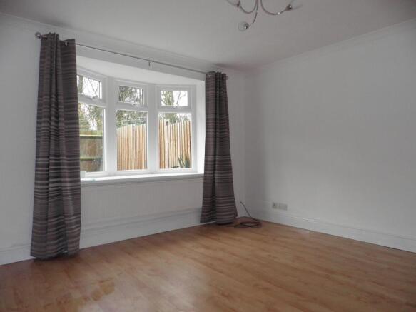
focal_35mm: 24
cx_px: 208
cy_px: 156
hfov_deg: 71.6
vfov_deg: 56.8
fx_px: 288
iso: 160
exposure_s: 1/30
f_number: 3.3
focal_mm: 4.3
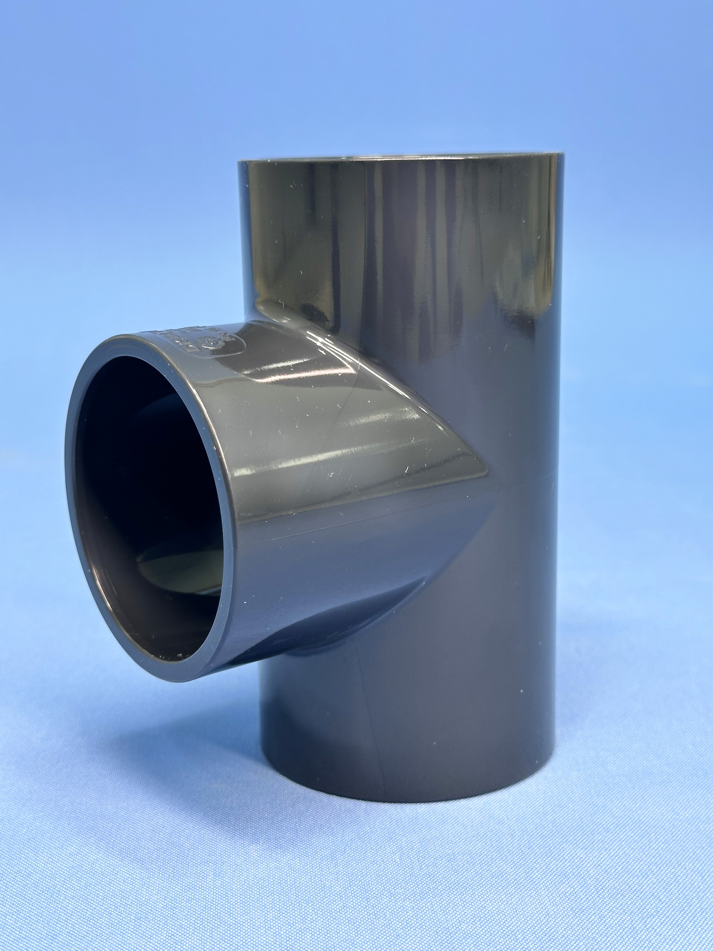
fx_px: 1318
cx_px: 356
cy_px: 476
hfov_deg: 30.3
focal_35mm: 48
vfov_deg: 39.7
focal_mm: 6.86
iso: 50
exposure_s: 1/50
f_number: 1.78
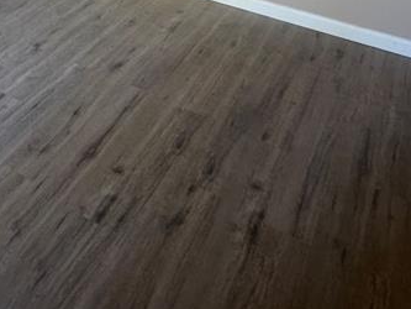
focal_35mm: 43
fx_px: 511
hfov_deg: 43.5
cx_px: 154
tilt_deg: -12.1
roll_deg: -1.0
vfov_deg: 25.5
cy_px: -152
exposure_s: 1/99
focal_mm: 2.22
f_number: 2.2
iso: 320
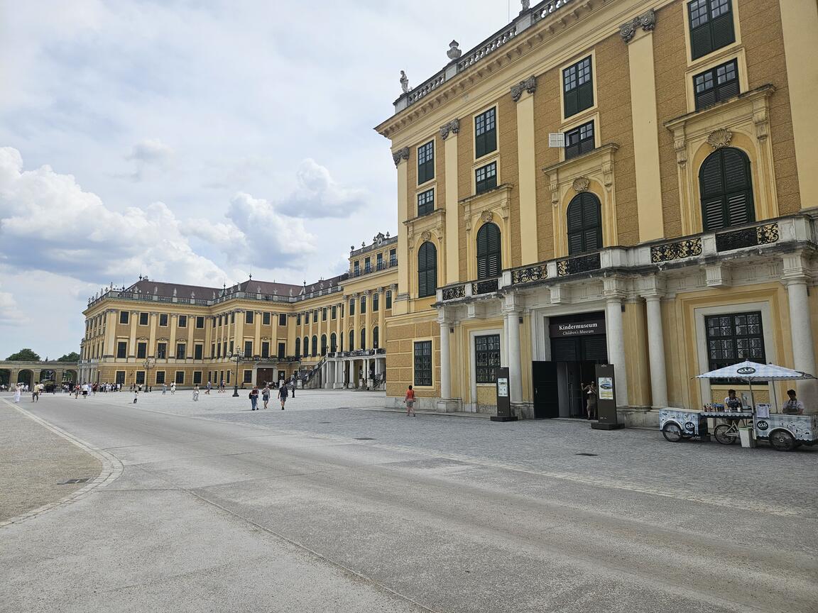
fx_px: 544
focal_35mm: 23
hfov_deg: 73.9
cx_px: 409
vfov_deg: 58.9
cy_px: 306
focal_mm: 5.4
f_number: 1.8
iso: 25
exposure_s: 1/3238
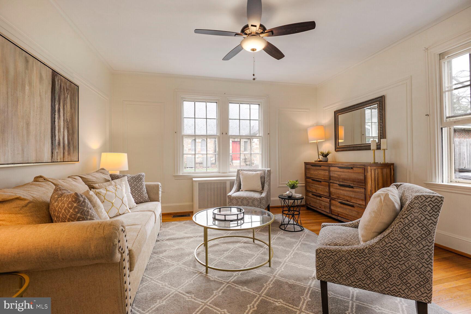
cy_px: 157
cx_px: 236
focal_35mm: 16
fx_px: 209
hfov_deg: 96.7
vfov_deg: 73.7
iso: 200
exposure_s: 1/20
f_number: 7.1
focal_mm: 16
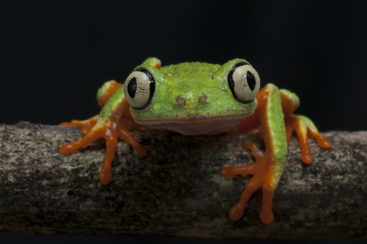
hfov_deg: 13.1
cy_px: 122
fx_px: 1604
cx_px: 184
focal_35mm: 158
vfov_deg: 8.7
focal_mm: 105
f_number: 29
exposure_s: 1/160
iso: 500
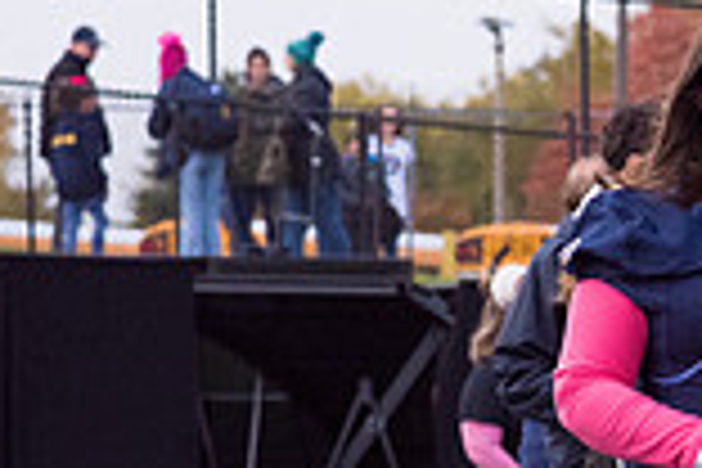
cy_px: 362
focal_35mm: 447
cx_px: 1066
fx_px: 8716
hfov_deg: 4.6
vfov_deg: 3.1
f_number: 5.6
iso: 3200
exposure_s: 1/500
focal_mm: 120
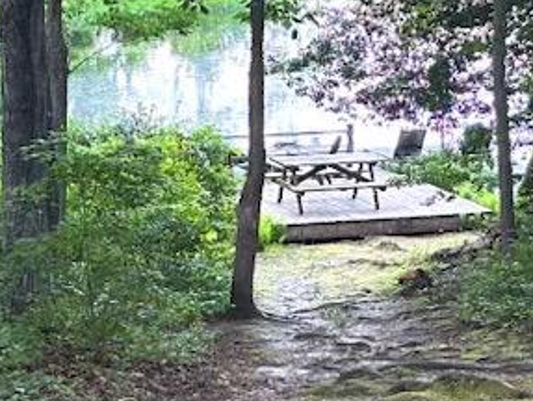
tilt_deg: -7.7
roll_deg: -0.4
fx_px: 2636
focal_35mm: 171
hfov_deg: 11.5
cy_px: 67
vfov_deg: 8.7
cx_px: 310
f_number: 1.78
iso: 320
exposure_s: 1/60
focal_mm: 6.86
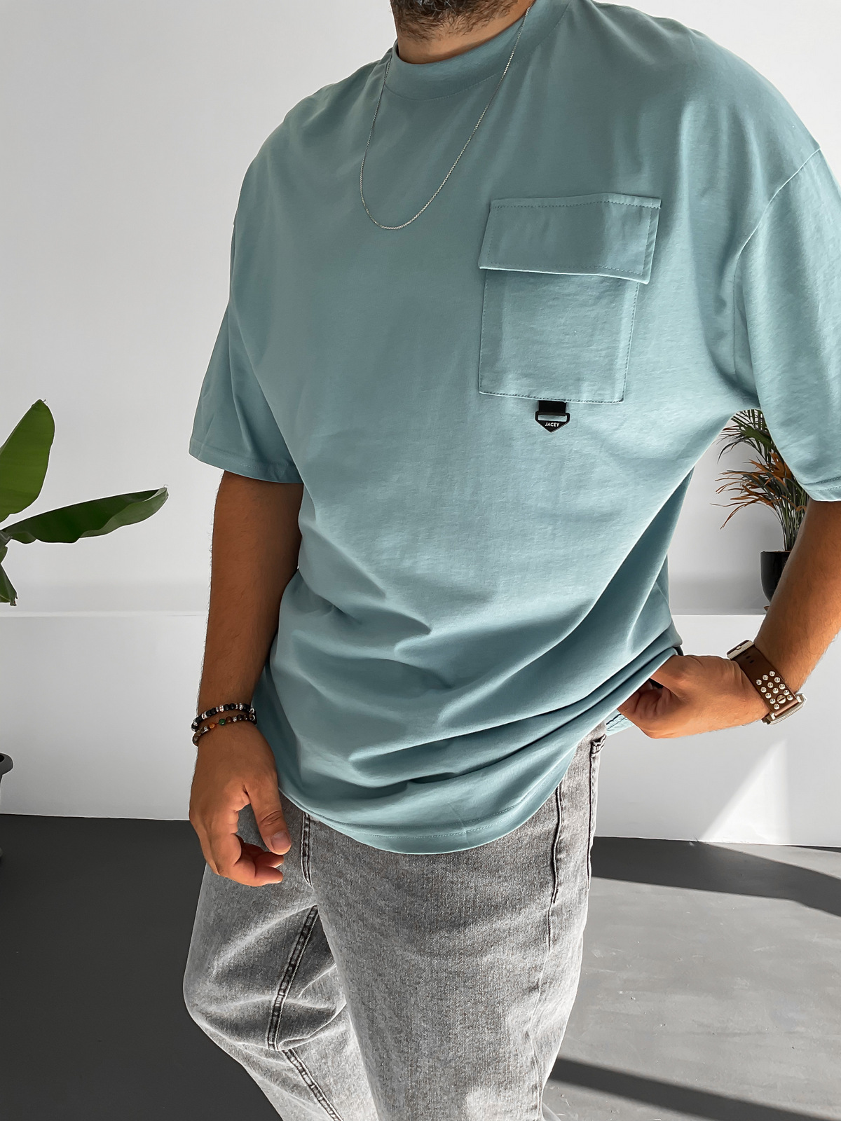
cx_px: 420
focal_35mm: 29
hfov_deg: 48.2
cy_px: 560
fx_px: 939
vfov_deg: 61.7
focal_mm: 3
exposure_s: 1/280
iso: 16
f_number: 1.8
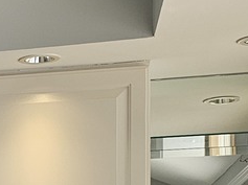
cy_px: 285
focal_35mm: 140
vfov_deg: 10.2
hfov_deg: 12.4
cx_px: -248
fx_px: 1001
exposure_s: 1/120
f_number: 1.7
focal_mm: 6.3
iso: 64
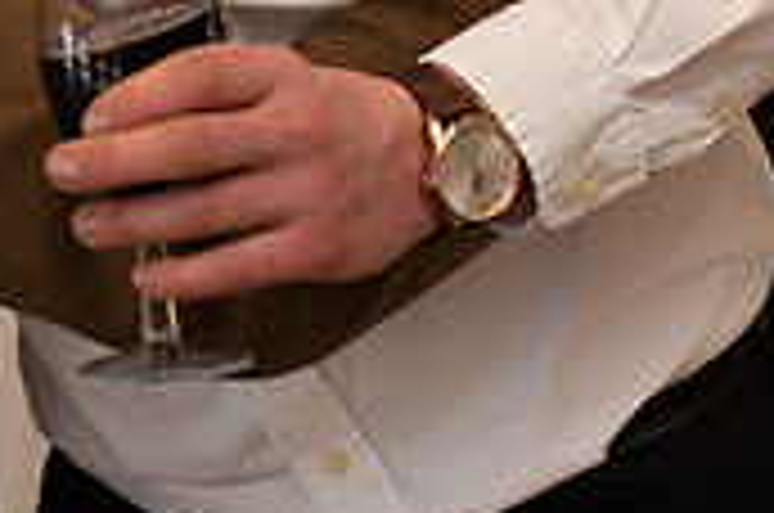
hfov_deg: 16.6
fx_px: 2532
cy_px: -248
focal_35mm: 118
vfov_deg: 11.1
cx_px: -184
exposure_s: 1/100
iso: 200
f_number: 3.5
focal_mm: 35
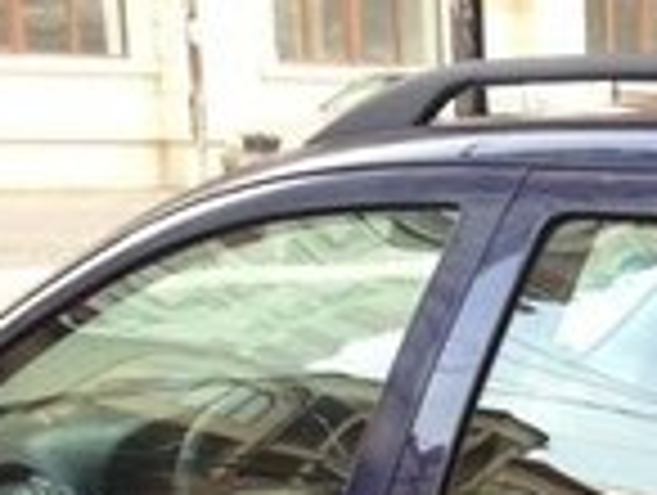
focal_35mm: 149
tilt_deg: -18.8
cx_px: 882
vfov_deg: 9.3
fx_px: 2833
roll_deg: +0.2
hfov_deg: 12.8
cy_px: 1024
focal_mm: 4.12
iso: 50
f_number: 2.4
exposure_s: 1/30
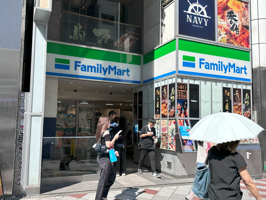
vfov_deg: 42.9
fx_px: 254
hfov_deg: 55.4
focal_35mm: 33
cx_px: 133
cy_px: 100
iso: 80
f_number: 1.78
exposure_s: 1/4762
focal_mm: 6.86
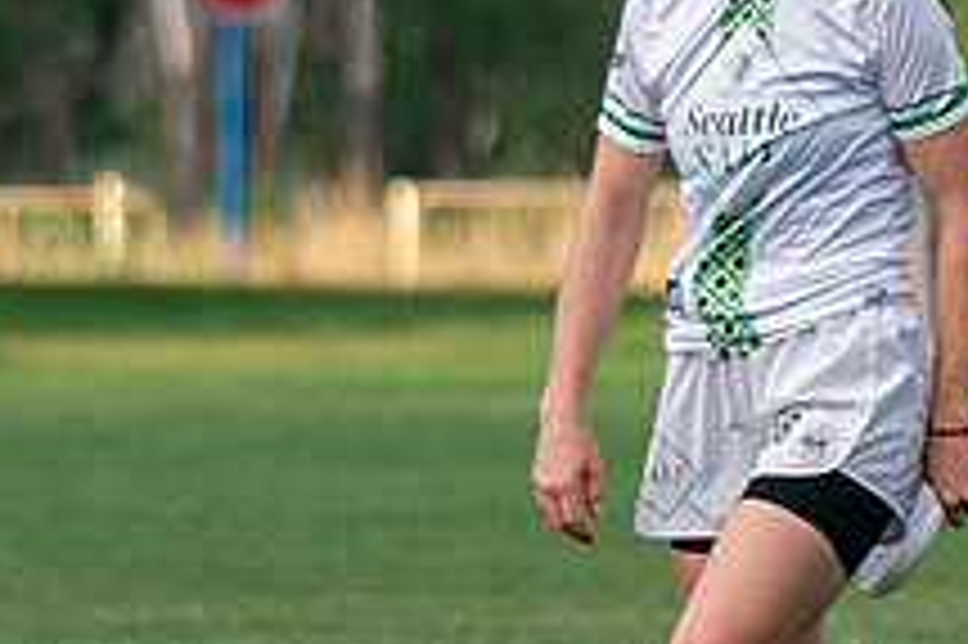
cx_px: 1110
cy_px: 134
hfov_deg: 1.4
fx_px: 38609
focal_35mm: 1437
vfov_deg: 1.0
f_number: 4
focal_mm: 200
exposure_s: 1/6400
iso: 800
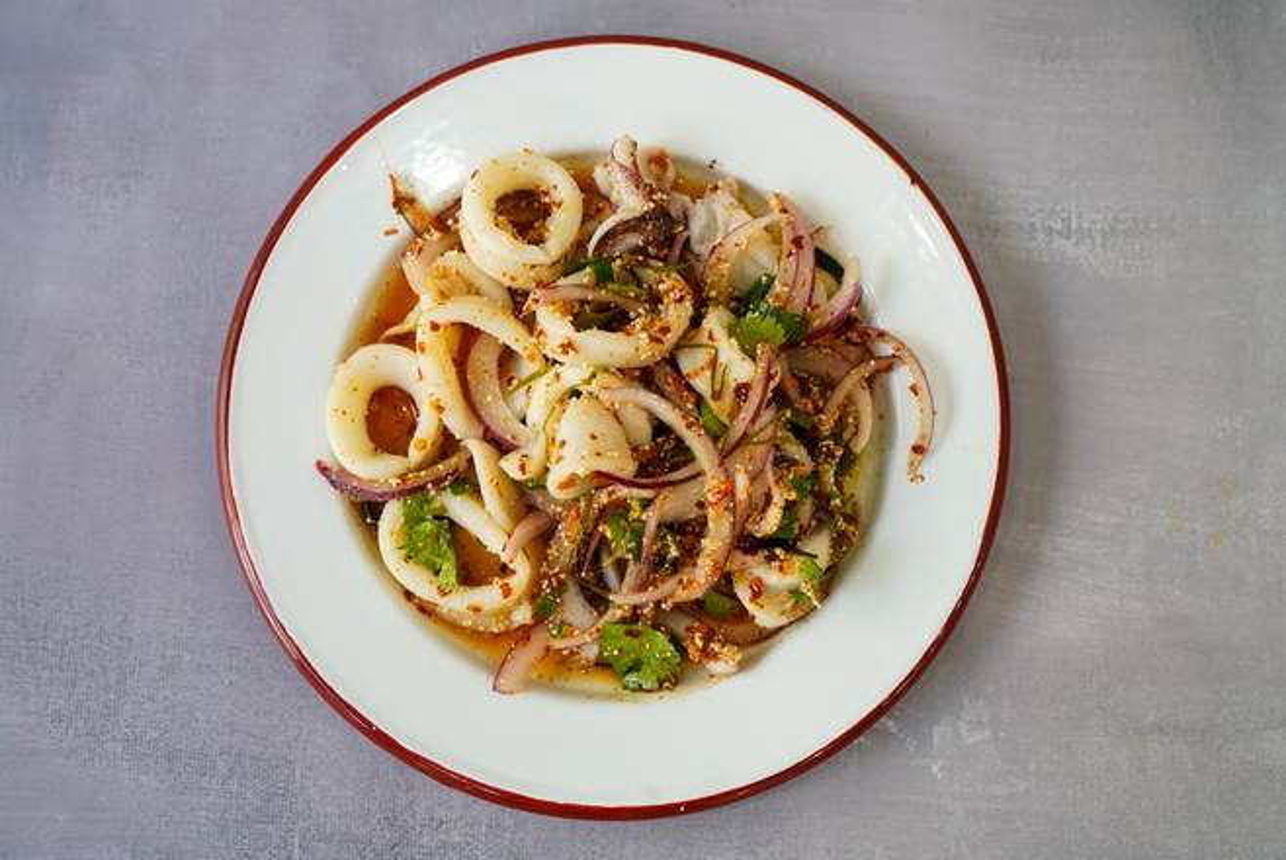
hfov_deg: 37.8
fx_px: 1877
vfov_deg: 25.8
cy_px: 430
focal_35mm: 52
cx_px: 643
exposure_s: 1/60
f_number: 5.6
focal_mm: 35
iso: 1250
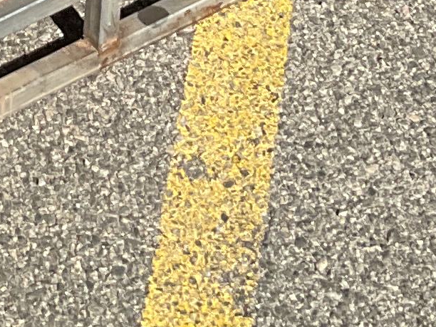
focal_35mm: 191
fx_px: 2406
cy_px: -654
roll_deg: +0.5
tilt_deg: -26.5
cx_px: -140
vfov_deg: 7.0
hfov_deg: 10.1
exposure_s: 1/1342
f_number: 1.8
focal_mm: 3
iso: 16
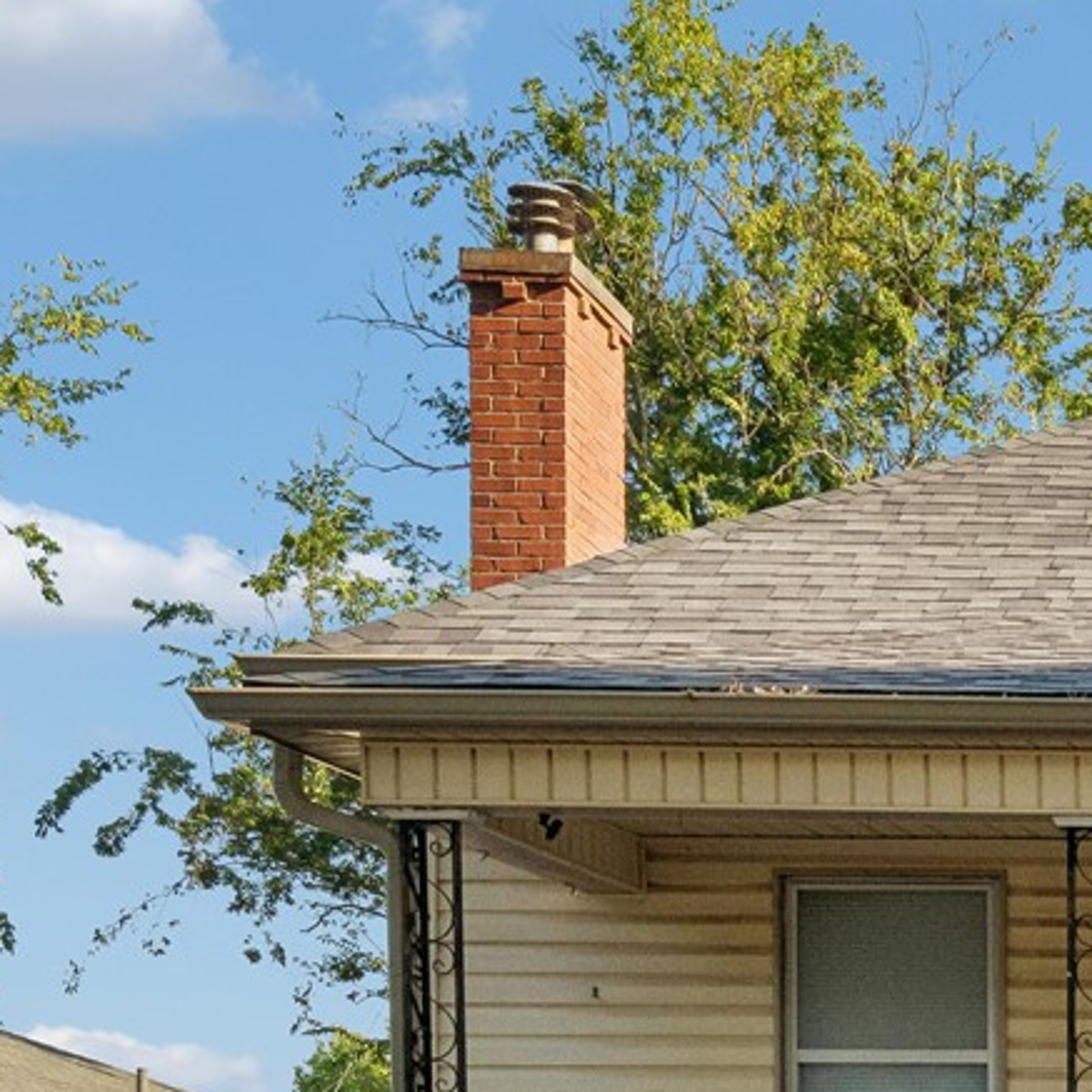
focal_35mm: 87
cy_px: 1376
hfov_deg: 17.1
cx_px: 1830
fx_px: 3105
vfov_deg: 18.7
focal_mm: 22
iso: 800
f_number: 11
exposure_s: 1/400
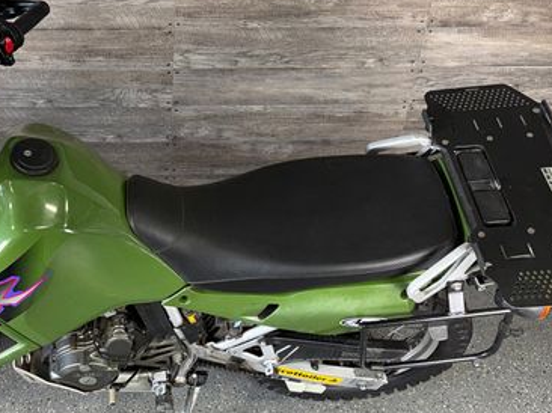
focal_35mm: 42
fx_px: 669
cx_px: 149
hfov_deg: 43.6
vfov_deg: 34.3
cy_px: 210
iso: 50
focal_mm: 6.76
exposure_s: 1/31
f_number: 1.78
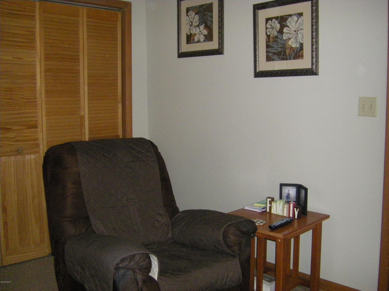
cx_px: 194
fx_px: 427
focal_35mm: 38
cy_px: 146
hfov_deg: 49.0
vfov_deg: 37.7
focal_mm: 6.3
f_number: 3.5
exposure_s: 1/50
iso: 800
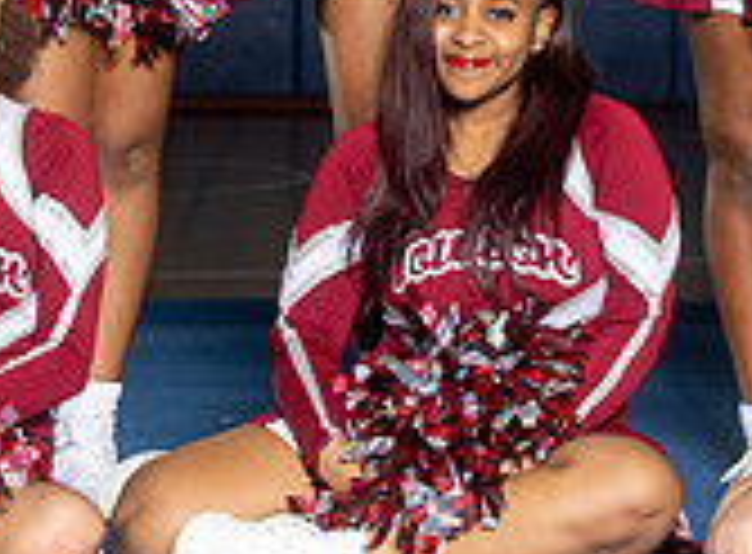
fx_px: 4231
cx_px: 589
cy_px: -164
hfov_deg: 10.1
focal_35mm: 196
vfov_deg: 7.4
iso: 320
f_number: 6.3
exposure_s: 1/125
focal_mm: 50
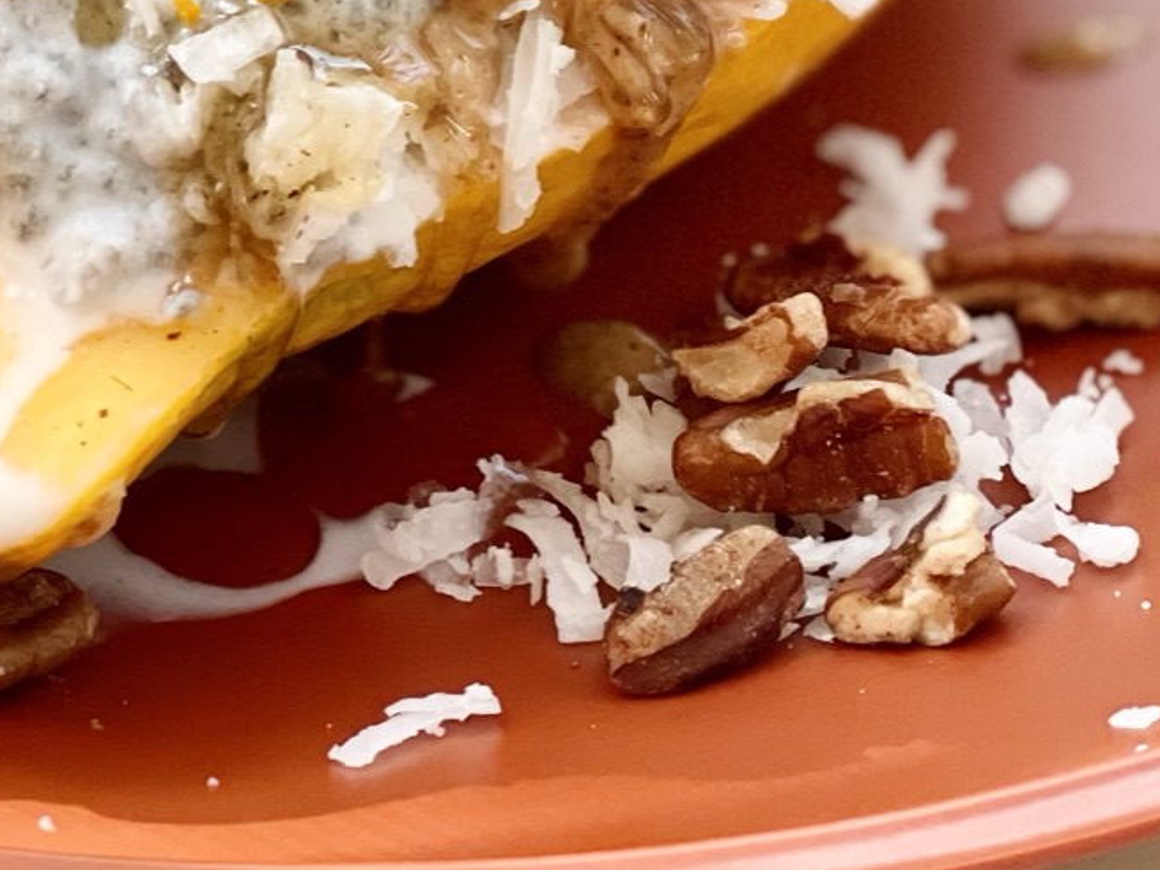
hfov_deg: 9.8
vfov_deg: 7.3
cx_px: 118
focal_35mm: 200
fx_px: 6701
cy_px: -385
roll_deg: +0.3
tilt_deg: -35.4
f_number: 2.2
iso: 125
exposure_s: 1/120
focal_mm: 7.5
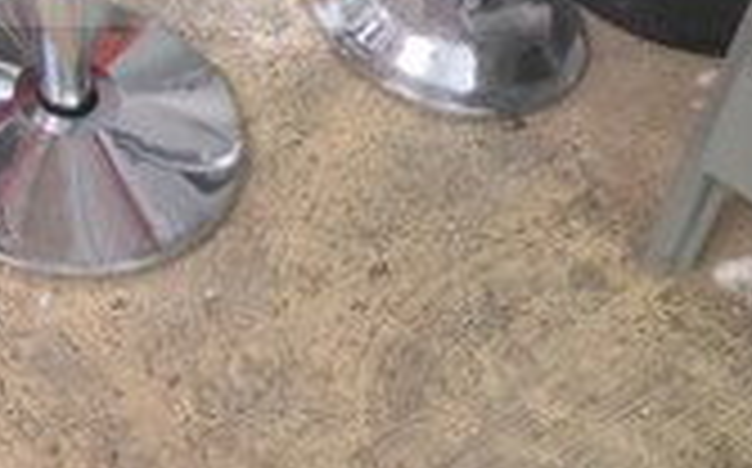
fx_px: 1822
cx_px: -86
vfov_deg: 13.4
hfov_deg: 22.0
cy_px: -333
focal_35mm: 89
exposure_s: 1/120
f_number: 1.7
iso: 1600
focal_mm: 6.3
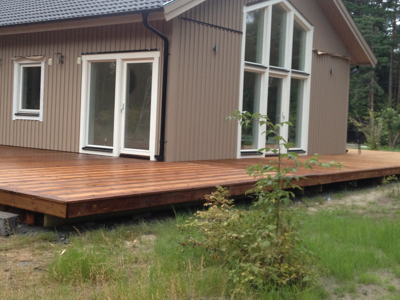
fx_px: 636
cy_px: 127
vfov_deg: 26.5
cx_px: 168
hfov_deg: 34.9
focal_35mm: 55
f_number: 2.4
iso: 100
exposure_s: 1/20
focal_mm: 4.28
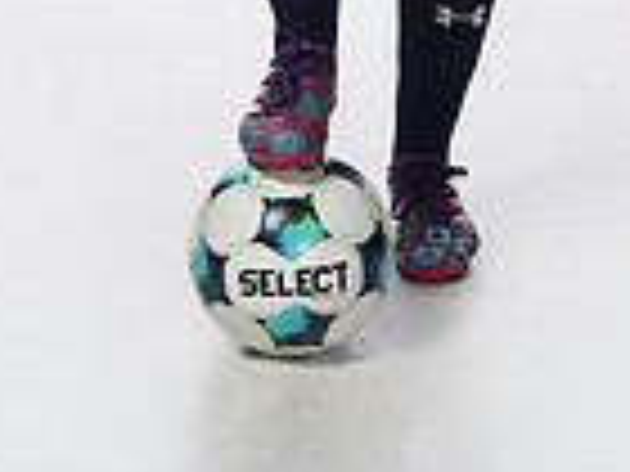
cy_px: -517
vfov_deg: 6.6
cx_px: 356
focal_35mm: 217
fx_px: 3949
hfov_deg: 9.1
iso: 800
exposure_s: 1/250
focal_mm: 70
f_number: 8
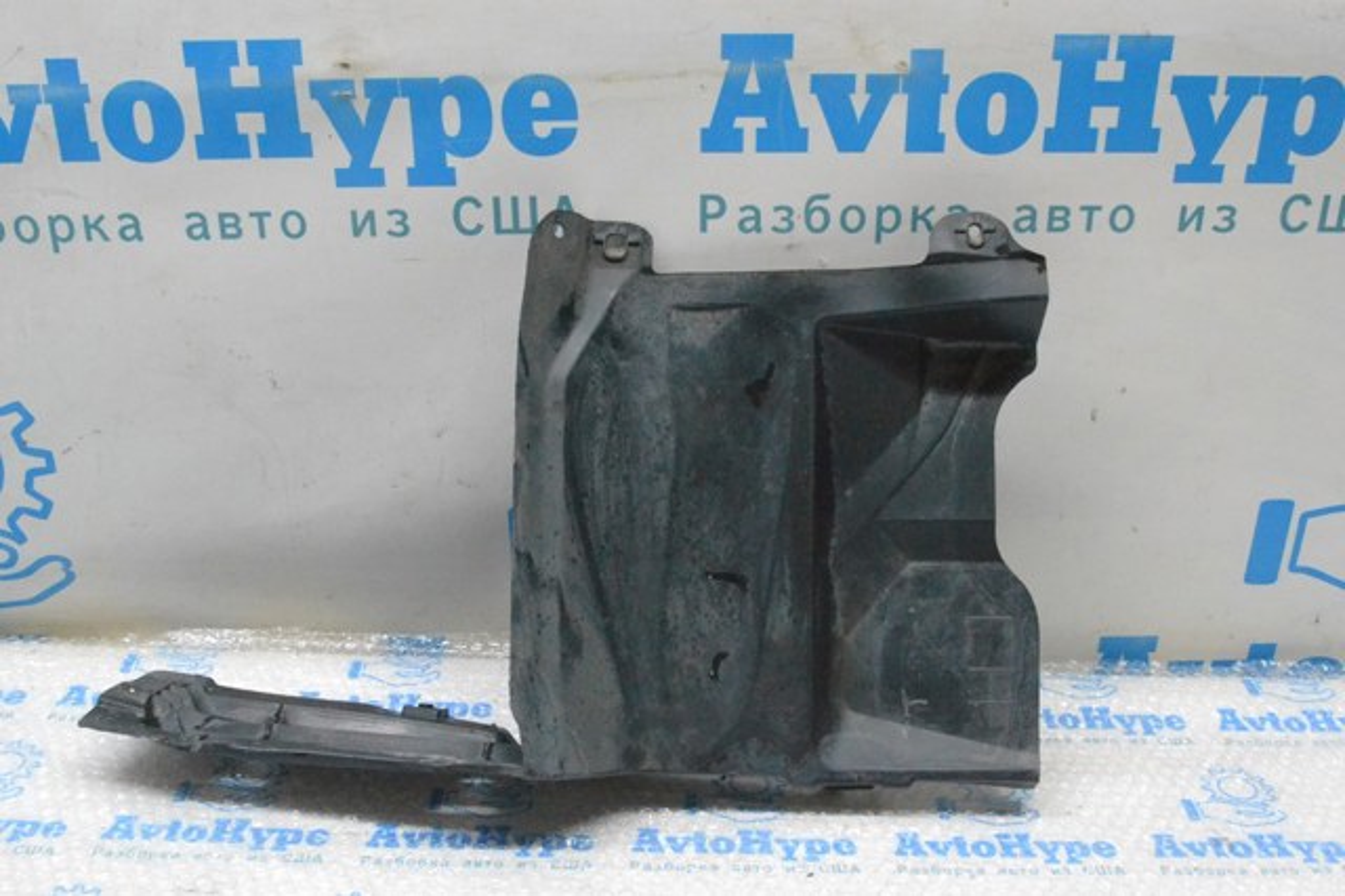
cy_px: 448
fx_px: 1456
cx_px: 672
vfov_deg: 34.2
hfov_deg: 49.6
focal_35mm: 39
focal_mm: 26
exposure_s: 1/100
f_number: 11
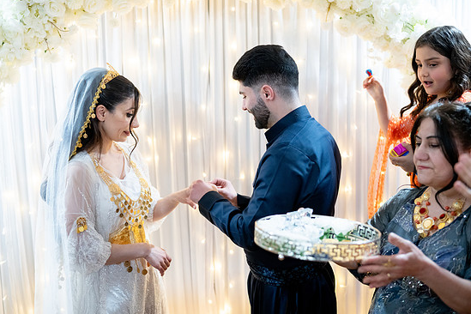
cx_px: 225
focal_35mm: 37
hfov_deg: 51.9
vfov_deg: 35.9
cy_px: 157
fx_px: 484
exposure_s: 1/160
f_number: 2
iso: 3200
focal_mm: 35
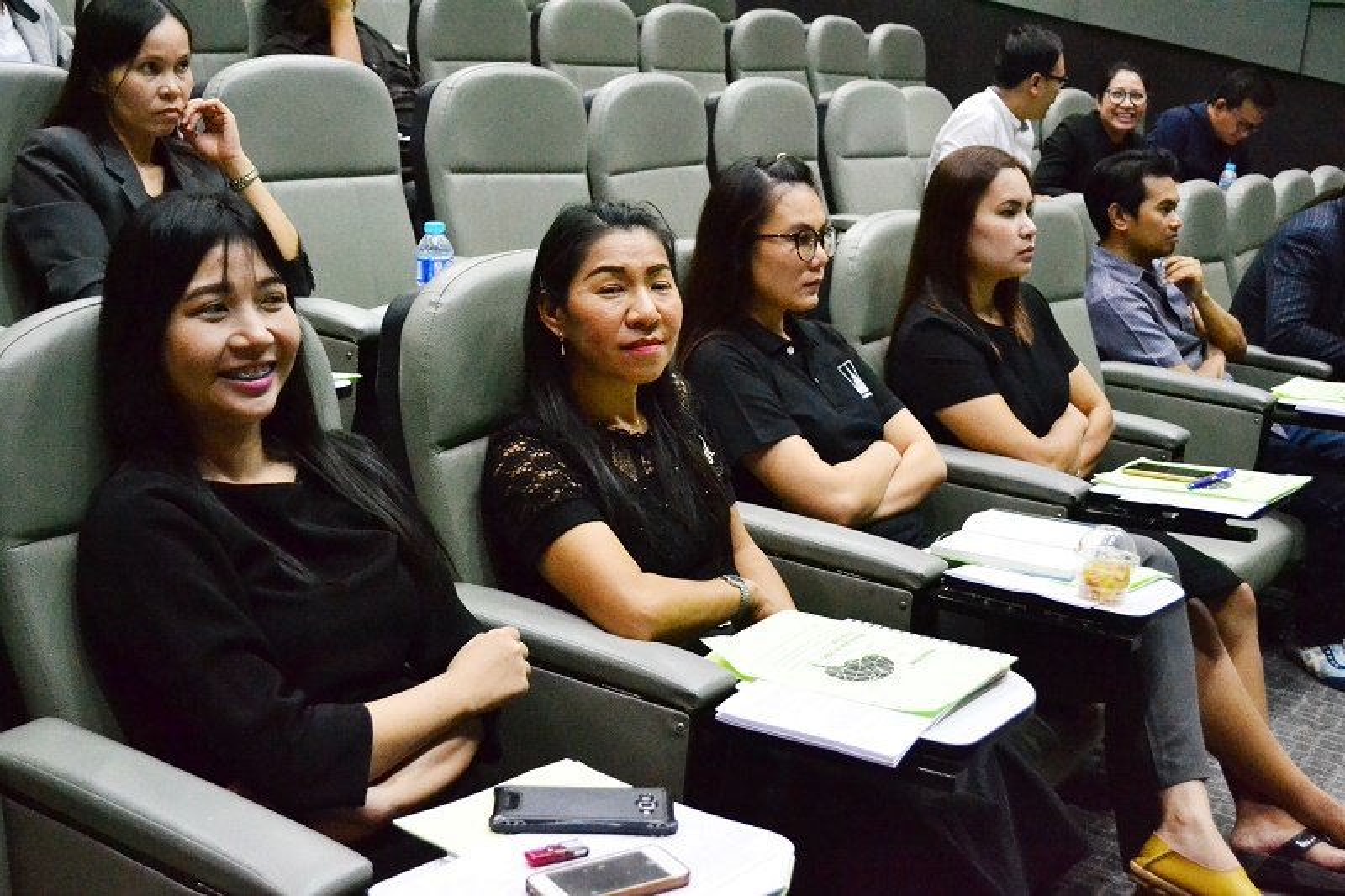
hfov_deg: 43.6
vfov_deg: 29.9
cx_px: 672
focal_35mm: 45
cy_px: 448
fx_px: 1681
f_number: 4.5
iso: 6400
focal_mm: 30
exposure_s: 1/80
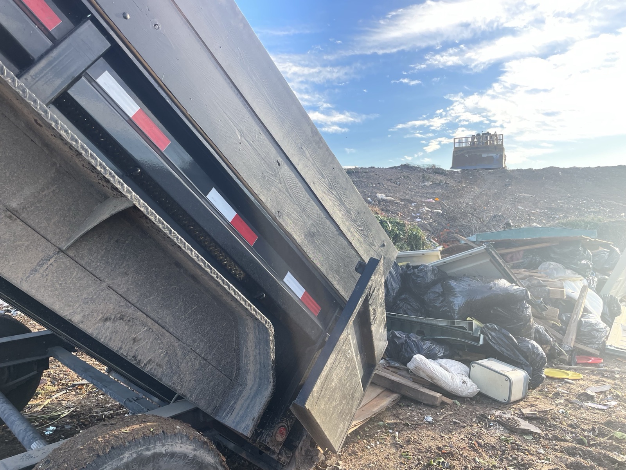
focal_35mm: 26
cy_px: 235
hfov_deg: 67.3
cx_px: 313
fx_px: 470
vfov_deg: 53.1
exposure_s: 1/496
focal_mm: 4.2
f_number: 1.6
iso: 32
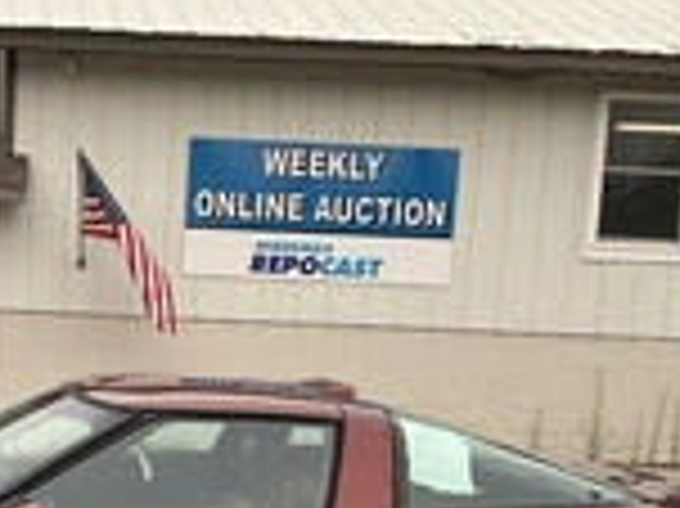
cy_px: 508
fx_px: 1511
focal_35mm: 77
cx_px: 54
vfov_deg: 18.6
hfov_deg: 24.5
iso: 25
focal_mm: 3
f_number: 1.8
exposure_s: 1/545
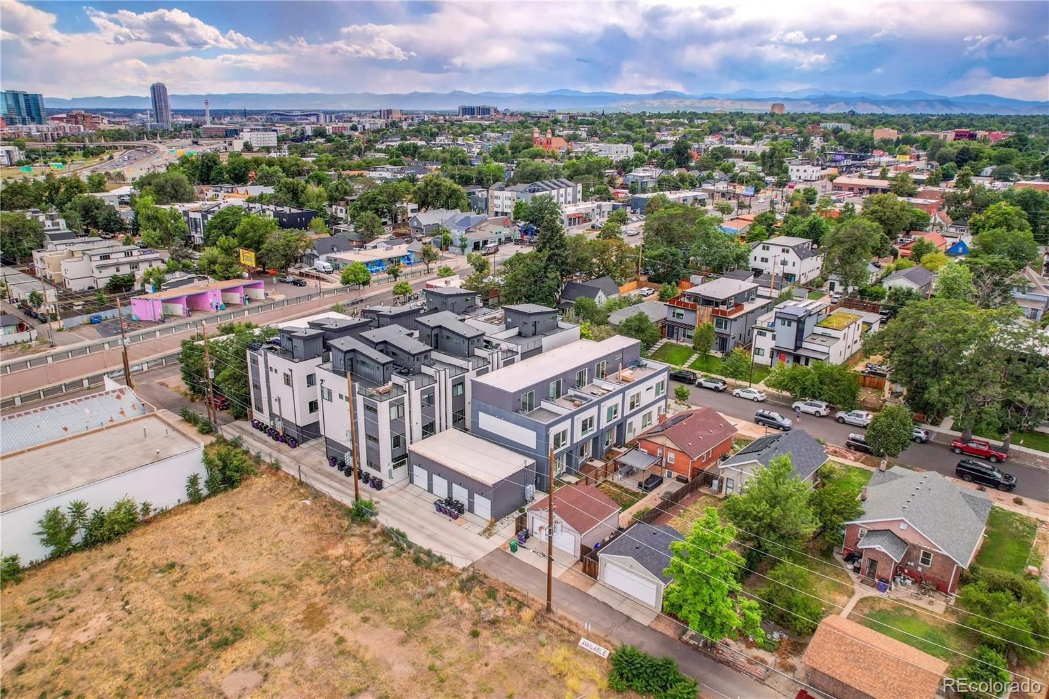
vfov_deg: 57.2
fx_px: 641
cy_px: 350
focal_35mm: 22
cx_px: 524
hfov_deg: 78.6
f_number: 2.8
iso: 100
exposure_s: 1/100
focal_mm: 8.4
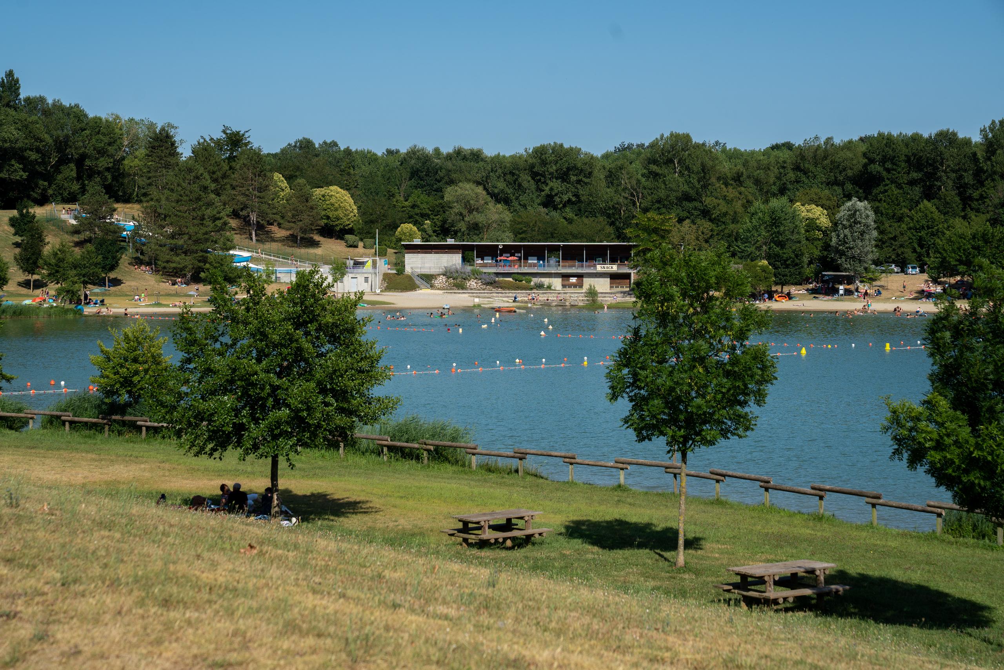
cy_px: 335
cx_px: 487
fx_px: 2022
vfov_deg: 18.8
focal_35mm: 72
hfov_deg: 27.9
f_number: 6.3
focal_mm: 70
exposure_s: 1/800
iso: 200
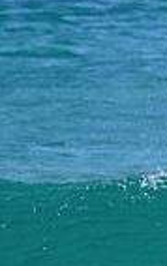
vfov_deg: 0.5
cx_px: 409
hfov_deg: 0.3
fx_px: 32936
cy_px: 321
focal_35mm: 4532
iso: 900
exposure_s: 1/1250
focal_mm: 800
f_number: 11
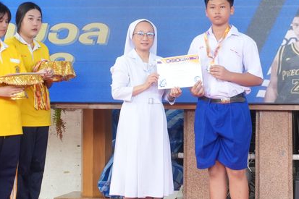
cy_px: 58
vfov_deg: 12.5
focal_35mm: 109
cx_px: 175
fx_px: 905
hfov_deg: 18.7
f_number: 5.6
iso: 1600
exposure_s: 1/100
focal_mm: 50
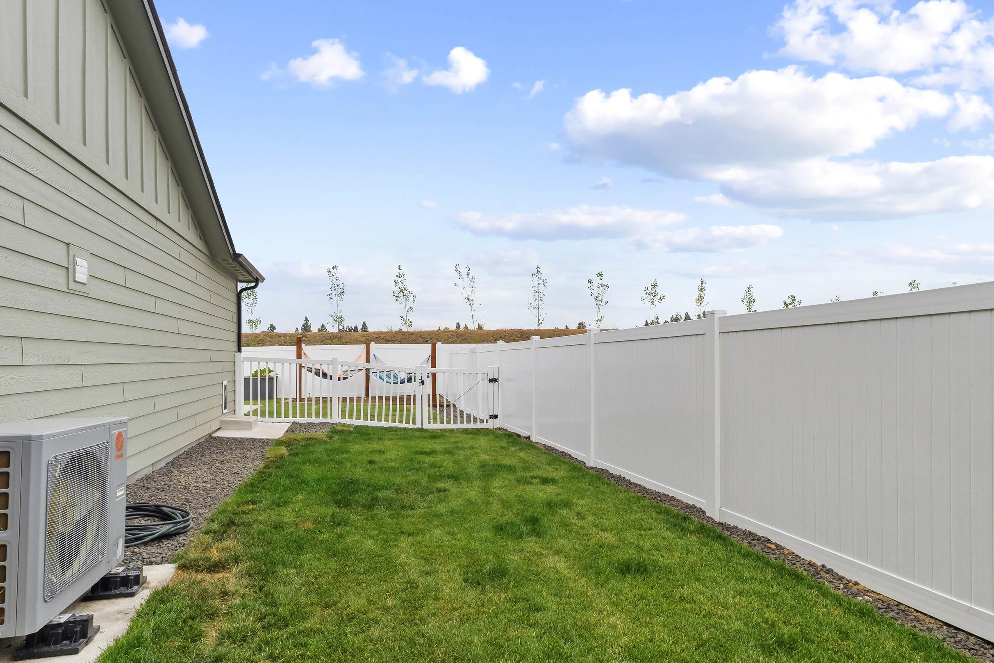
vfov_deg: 64.5
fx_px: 525
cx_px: 517
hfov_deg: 86.9
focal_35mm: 19
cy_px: 358
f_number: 8
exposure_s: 1/350
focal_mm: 10
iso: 250
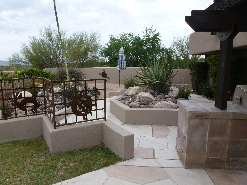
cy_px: 92
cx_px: 124
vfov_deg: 56.8
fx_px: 171
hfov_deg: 71.6
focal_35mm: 24
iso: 100
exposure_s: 1/320
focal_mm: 4.3
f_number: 4
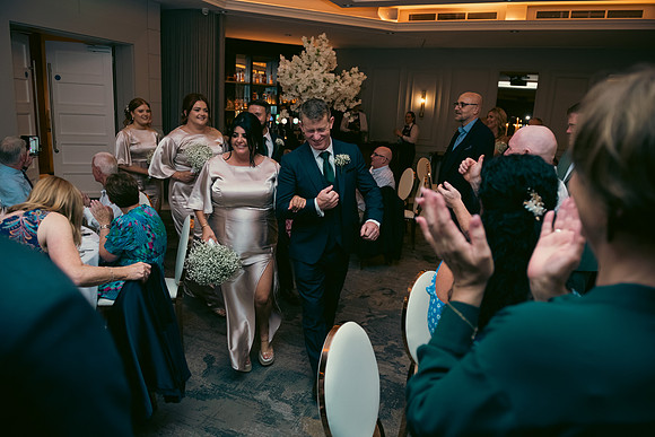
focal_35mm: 24
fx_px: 437
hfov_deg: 73.7
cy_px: 218
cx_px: 328
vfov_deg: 53.2
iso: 800
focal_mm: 24
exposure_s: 1/160
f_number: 3.5
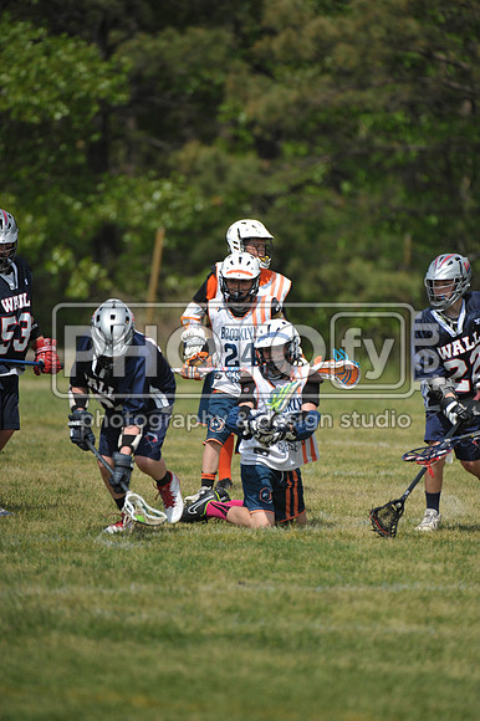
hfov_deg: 3.8
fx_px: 7208
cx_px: 240
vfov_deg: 5.7
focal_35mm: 360
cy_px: 360
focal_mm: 360
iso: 640
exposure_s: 1/5000
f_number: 4
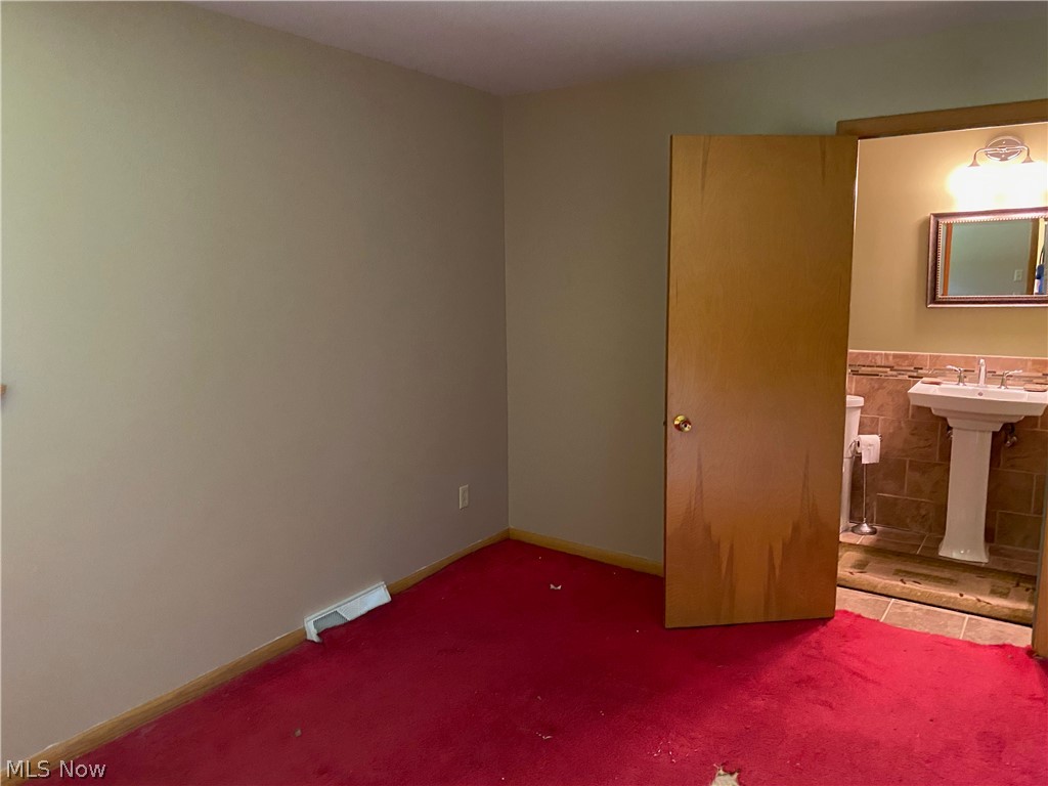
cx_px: 524
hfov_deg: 67.3
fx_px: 787
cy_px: 393
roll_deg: +1.4
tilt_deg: -10.3
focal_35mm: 26
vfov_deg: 53.1
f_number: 1.8
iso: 640
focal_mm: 4.25
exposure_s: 1/30
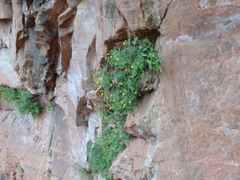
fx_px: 395
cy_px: 91
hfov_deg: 33.8
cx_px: 120
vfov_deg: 25.6
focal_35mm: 57
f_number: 5.1
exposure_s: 1/60
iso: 500
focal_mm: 10
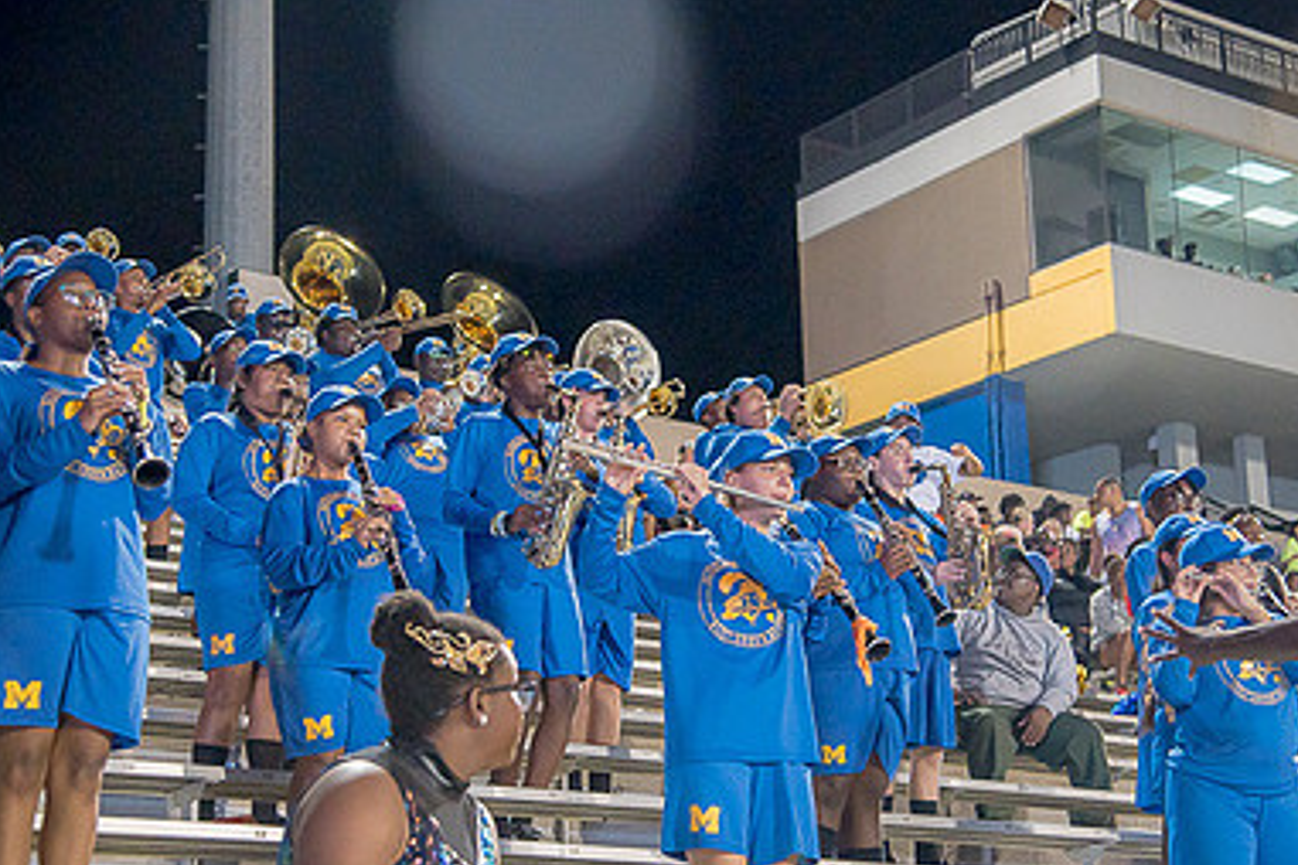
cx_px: 654
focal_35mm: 70
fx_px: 2524
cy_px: 463
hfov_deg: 28.8
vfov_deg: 19.5
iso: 2000
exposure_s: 1/200
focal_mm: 46
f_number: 4
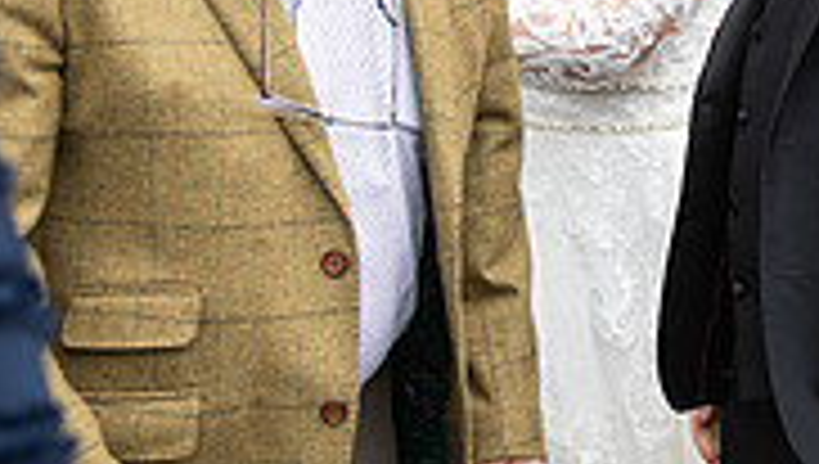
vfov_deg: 10.1
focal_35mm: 120
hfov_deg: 17.6
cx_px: 747
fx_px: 2610
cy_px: 7
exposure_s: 1/160
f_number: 3.5
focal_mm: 36
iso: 125
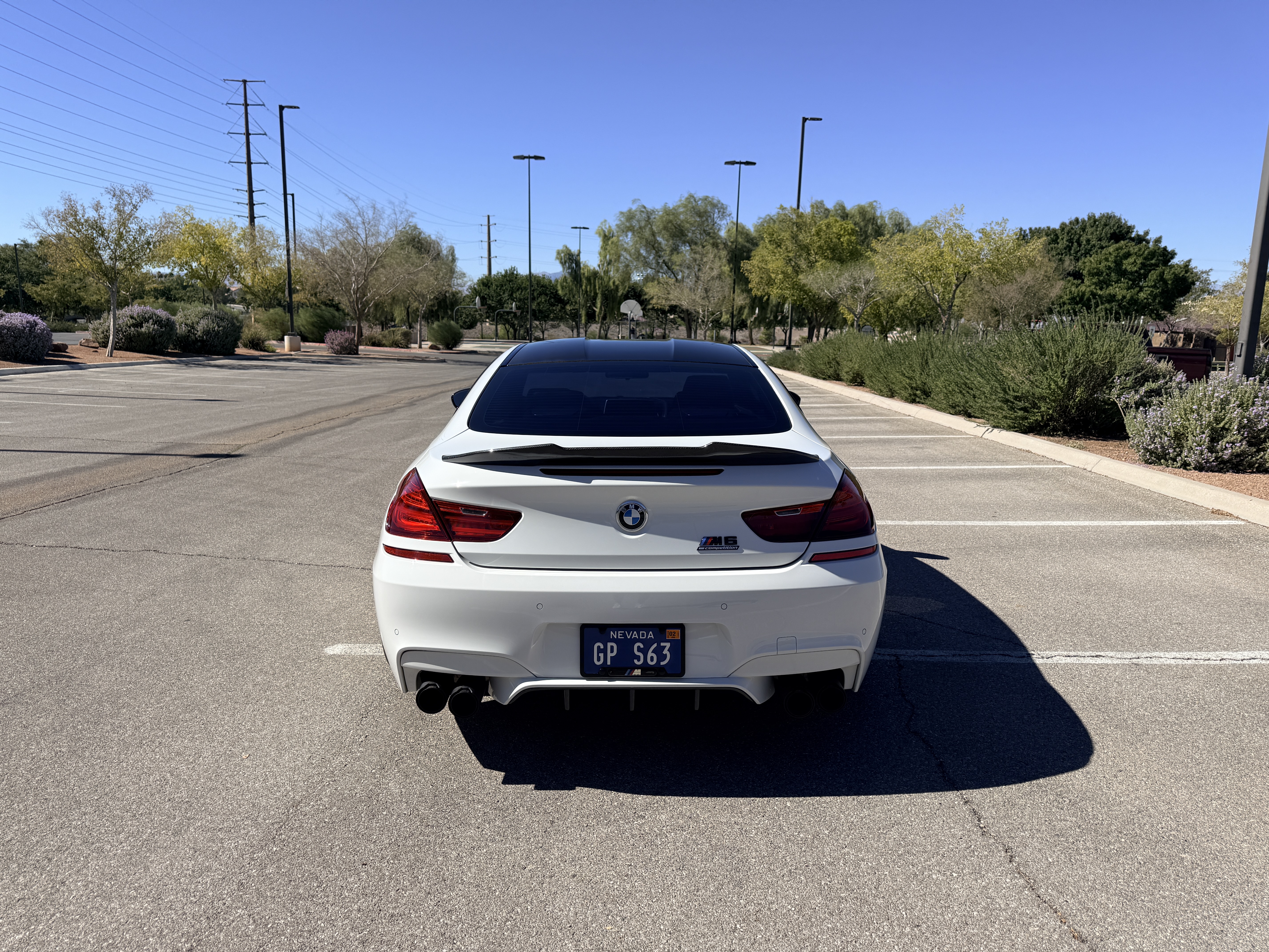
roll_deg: -1.8
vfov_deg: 56.8
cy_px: 476
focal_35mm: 24
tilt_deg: -9.2
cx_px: 634
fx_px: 880
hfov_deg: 71.6
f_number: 1.78
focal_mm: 6.76
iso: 80
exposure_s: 1/5714
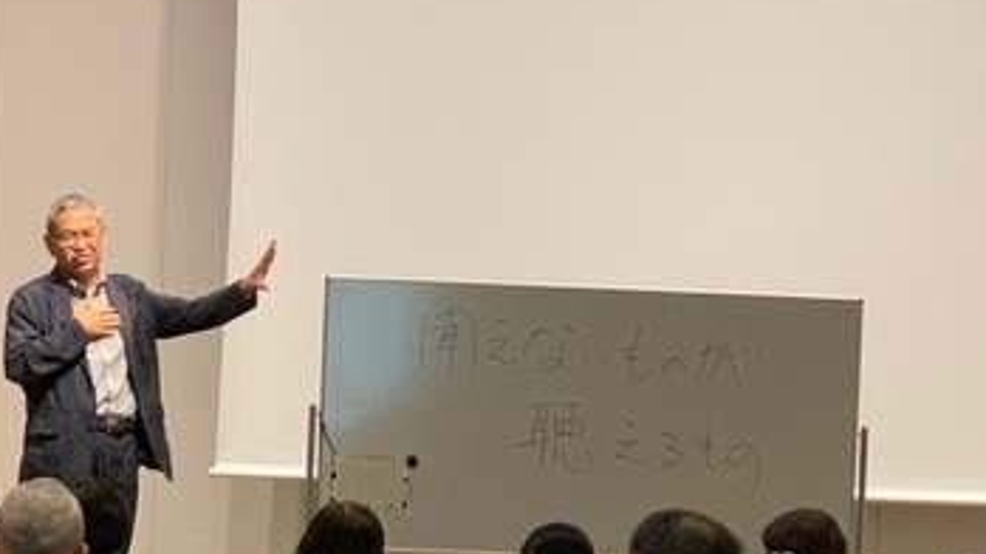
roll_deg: -2.6
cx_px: 480
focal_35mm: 182
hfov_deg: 11.8
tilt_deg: -2.3
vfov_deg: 6.7
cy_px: 466
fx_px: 4757
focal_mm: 6
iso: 160
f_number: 2.4
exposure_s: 1/60
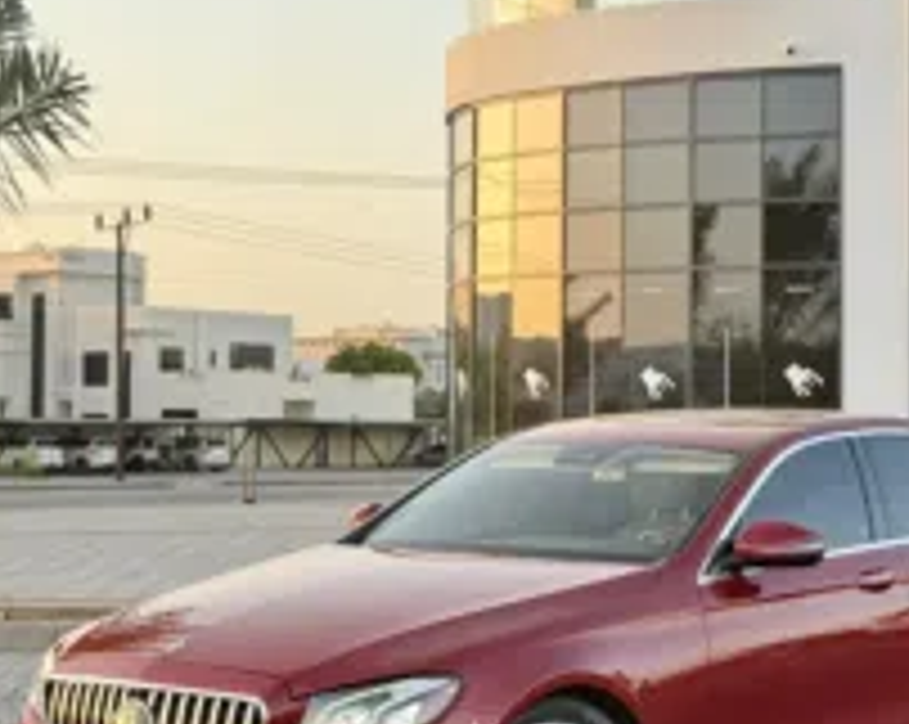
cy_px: 288
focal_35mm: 93
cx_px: 580
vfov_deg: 16.5
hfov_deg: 20.6
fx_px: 2498
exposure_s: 1/214
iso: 100
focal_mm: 6.76
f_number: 1.78
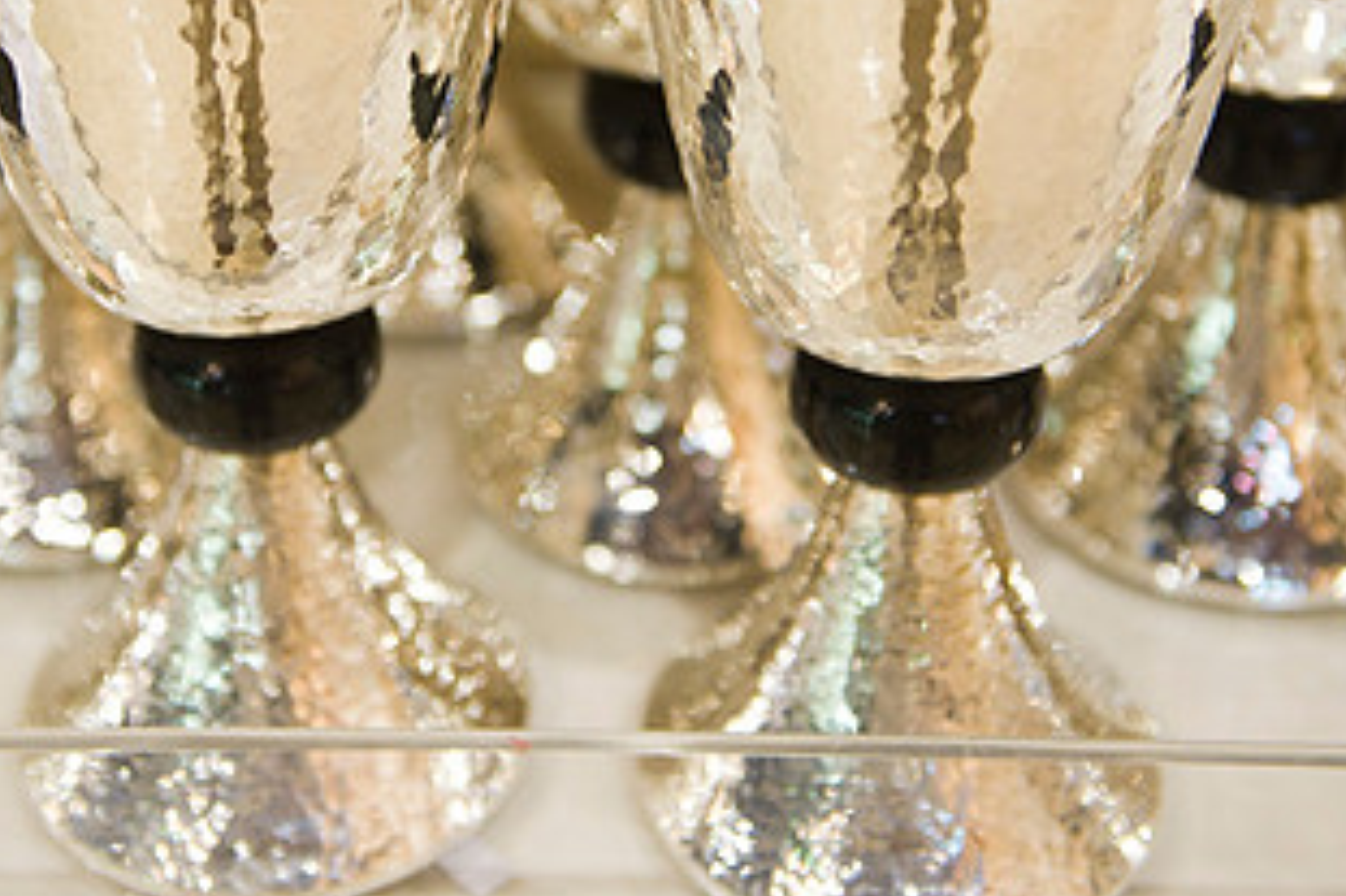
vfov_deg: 16.0
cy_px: 87
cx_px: 541
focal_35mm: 84
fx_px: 3139
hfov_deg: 24.2
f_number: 2.8
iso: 1600
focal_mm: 45
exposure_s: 1/125
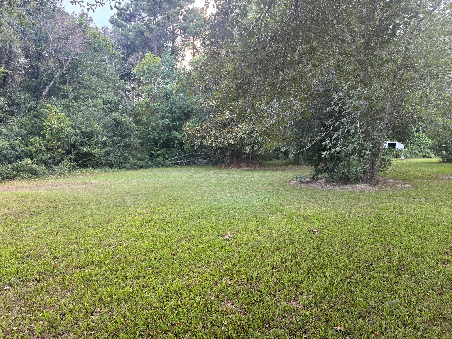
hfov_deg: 71.6
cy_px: 170
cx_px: 226
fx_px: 313
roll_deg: +0.7
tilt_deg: -3.5
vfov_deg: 56.8
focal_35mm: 24
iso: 125
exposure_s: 1/121
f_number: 1.78
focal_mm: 6.76
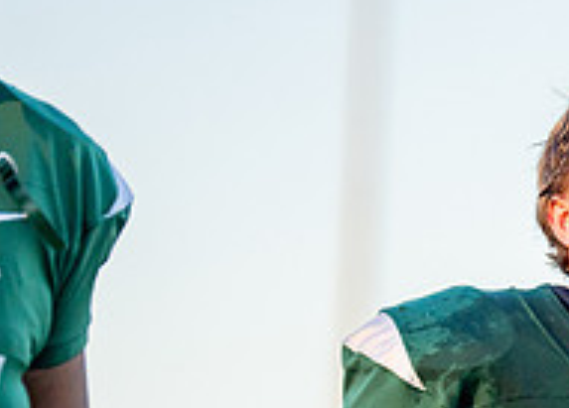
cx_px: 708
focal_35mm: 743
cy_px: 523
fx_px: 12024
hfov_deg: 2.7
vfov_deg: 1.9
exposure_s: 1/2000
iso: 400
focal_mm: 200
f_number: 2.8
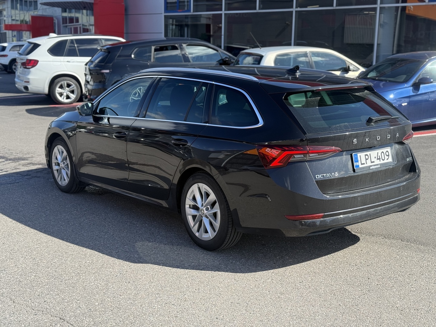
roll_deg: -1.6
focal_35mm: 48
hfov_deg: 39.7
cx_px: 218
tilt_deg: -10.0
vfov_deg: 30.3
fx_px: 605
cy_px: 164
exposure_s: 1/1931
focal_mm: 6.76
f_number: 1.78
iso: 80
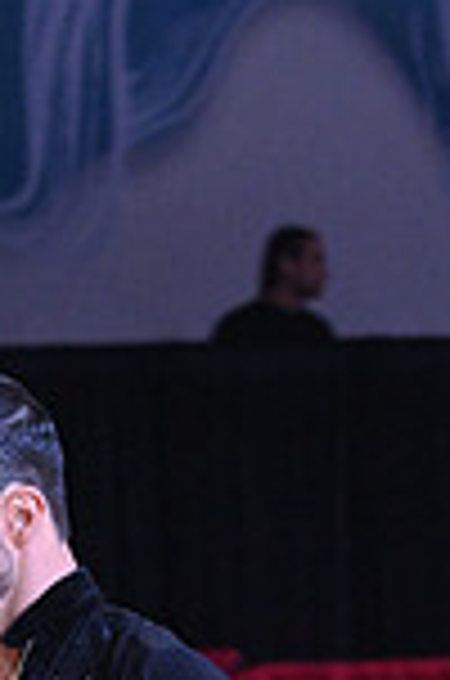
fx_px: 10152
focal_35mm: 539
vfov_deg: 3.8
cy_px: 1297
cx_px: 610
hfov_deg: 2.5
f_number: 8
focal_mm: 140
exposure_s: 1/400
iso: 4000
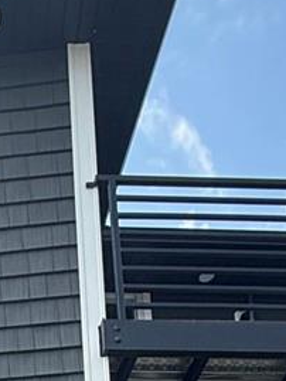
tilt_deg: +11.0
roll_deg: +0.6
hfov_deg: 16.9
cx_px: -129
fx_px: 881
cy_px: 885
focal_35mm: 80
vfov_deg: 15.4
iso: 50
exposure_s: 1/607
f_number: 2.2
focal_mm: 2.22
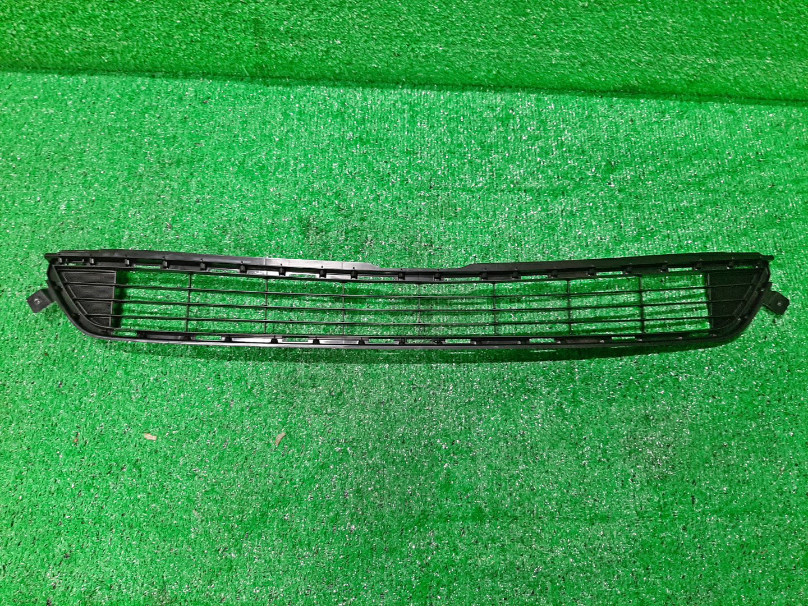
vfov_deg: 53.1
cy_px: 303
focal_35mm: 26
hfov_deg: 67.3
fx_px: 607
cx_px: 404
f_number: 1.7
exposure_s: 1/50
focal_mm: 3.93
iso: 155
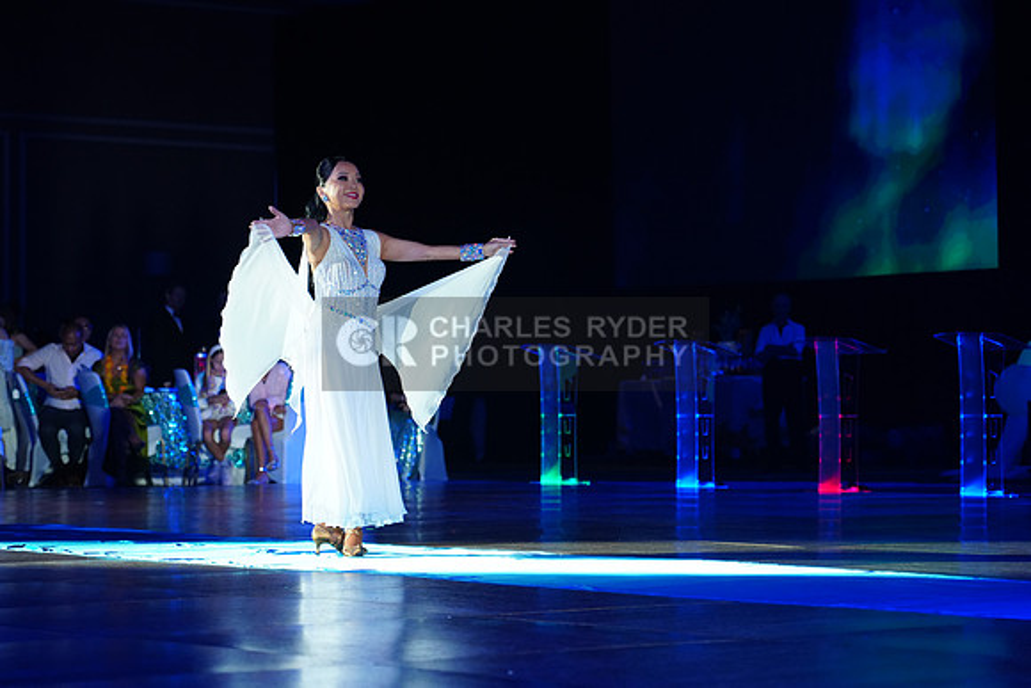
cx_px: 516
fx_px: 3008
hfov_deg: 19.5
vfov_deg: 13.0
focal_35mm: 105
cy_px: 344
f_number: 4
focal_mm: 105
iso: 2000
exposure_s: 1/320
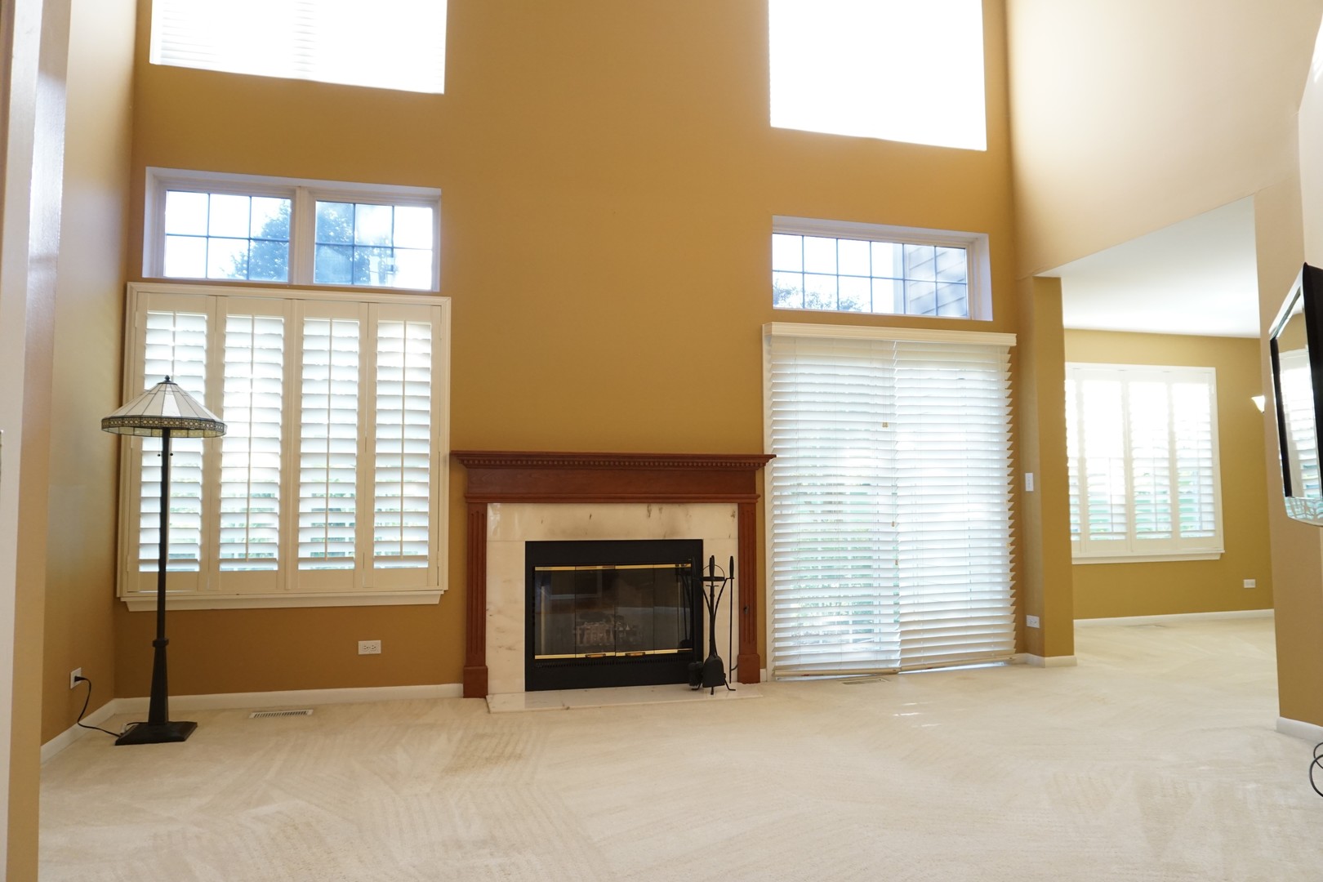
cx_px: 662
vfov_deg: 53.1
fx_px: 882
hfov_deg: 73.7
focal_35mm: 24
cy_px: 441
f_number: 4.5
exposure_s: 1/60
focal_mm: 16
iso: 800
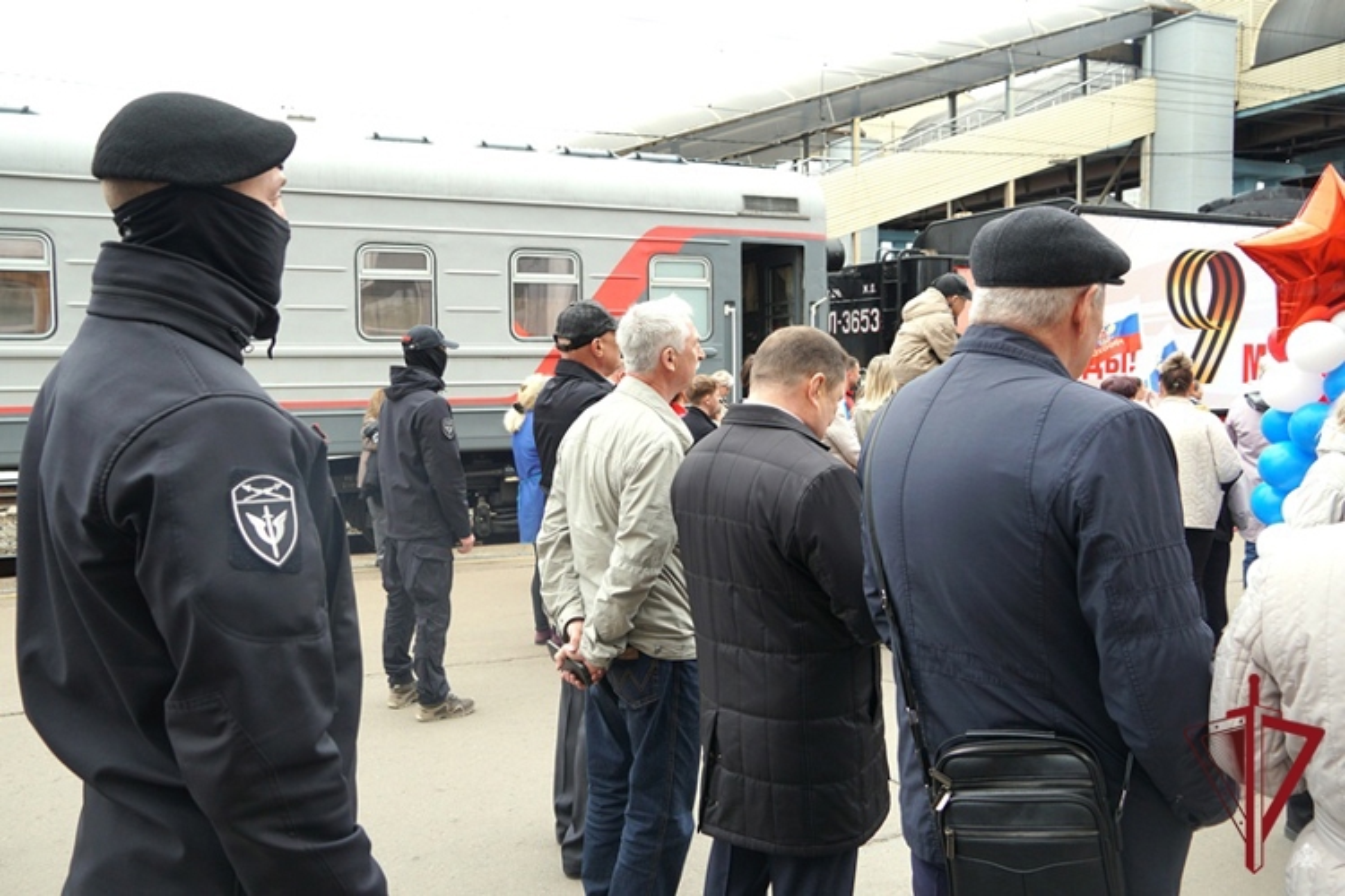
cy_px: 448
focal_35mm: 27
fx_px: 1009
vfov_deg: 47.9
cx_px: 672
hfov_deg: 67.4
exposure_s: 1/160
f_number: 4
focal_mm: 18
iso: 100
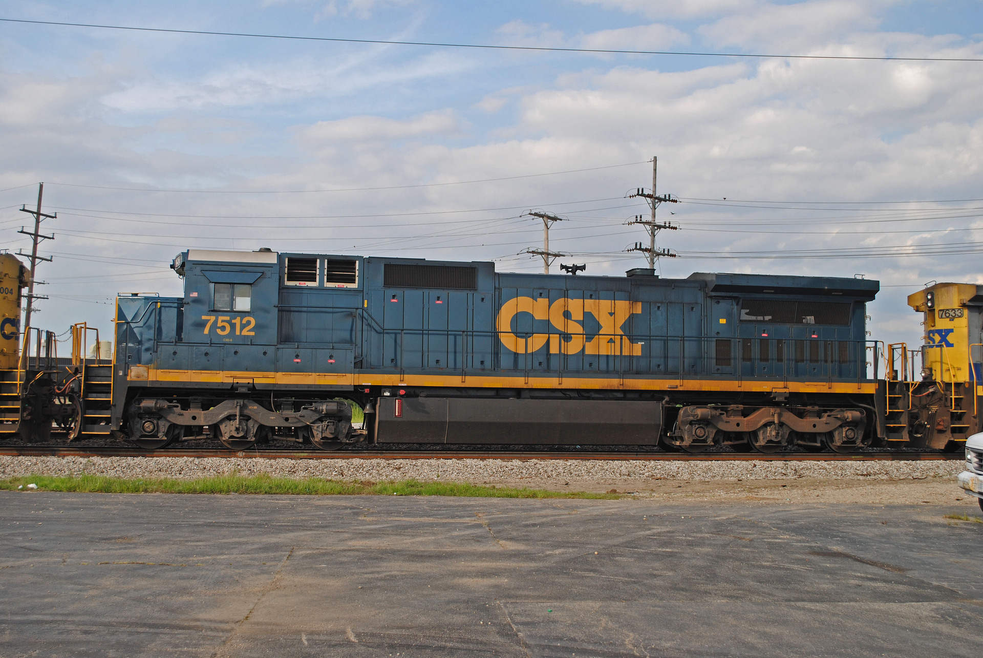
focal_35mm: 44
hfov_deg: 44.9
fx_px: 1189
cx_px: 492
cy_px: 329
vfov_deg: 30.9
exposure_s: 1/160
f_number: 6.3
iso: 100
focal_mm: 29
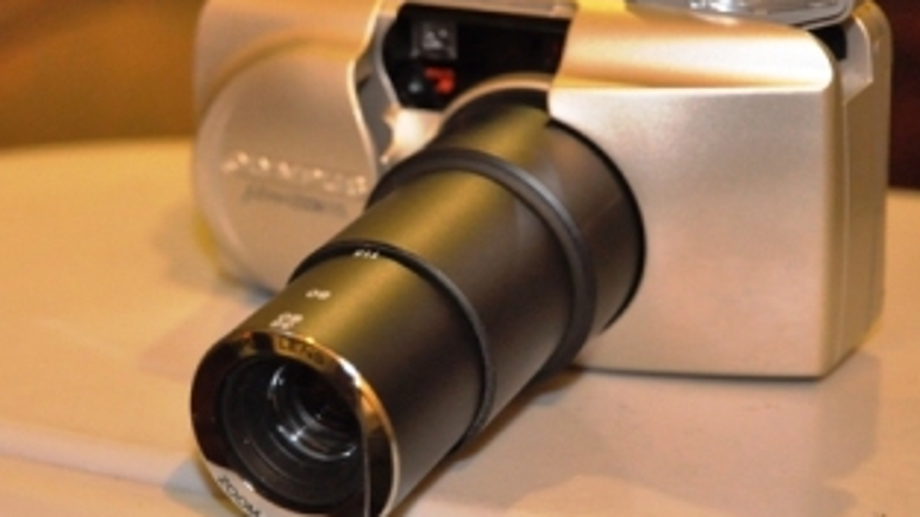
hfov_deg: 23.6
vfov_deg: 13.4
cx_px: 335
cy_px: 229
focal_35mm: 90
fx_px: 2195
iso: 2500
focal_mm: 40
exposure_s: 1/40
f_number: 4.8
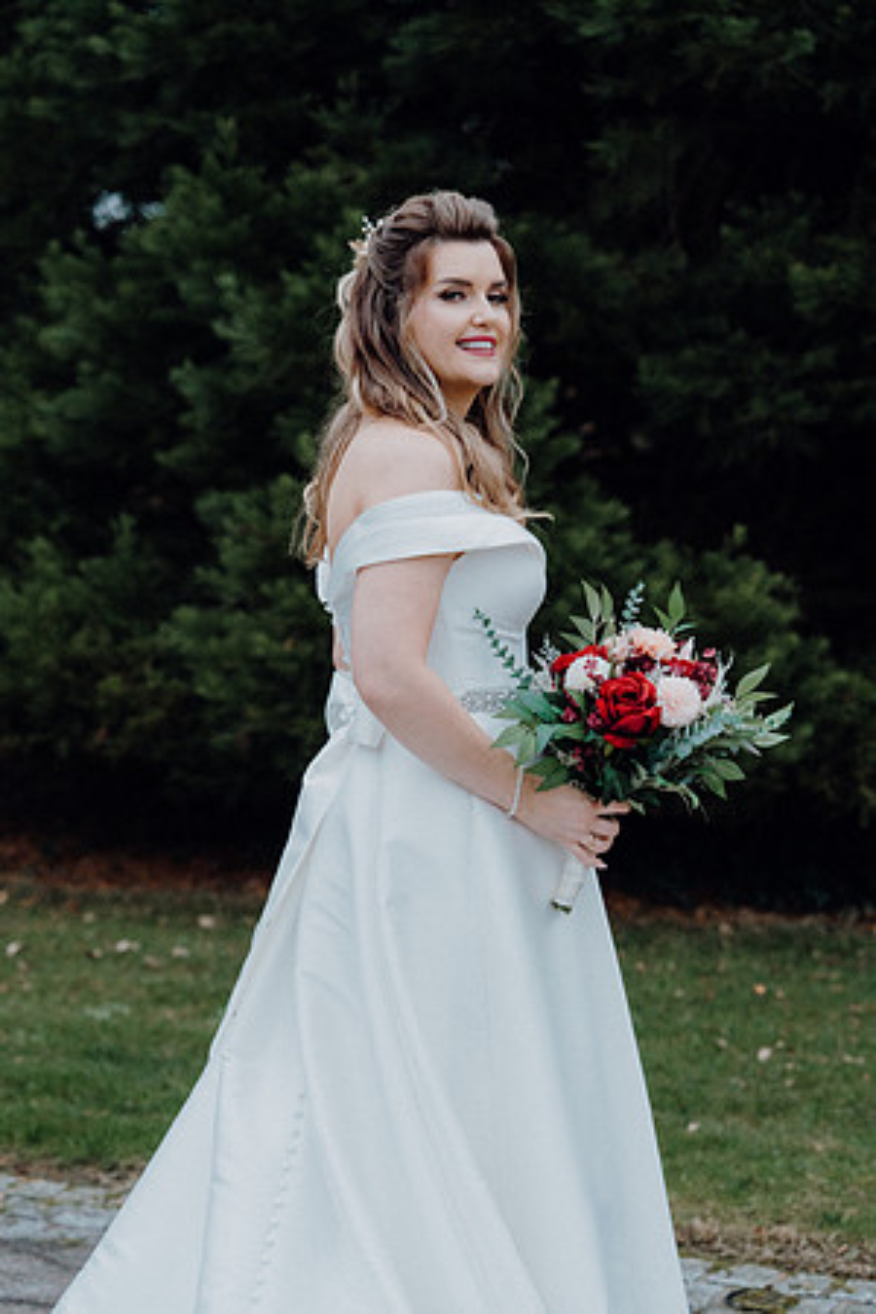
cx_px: 438
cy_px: 657
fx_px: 2555
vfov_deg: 28.8
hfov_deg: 19.5
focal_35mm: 70
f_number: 3.5
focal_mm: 70
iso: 4000
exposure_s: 1/200
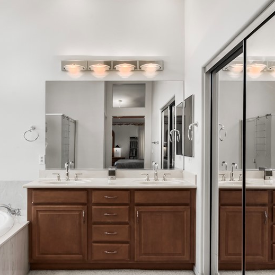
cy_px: 149
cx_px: 121
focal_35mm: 32
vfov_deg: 51.0
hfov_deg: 51.0
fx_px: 288
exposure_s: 1/60
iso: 400
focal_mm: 18
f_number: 8
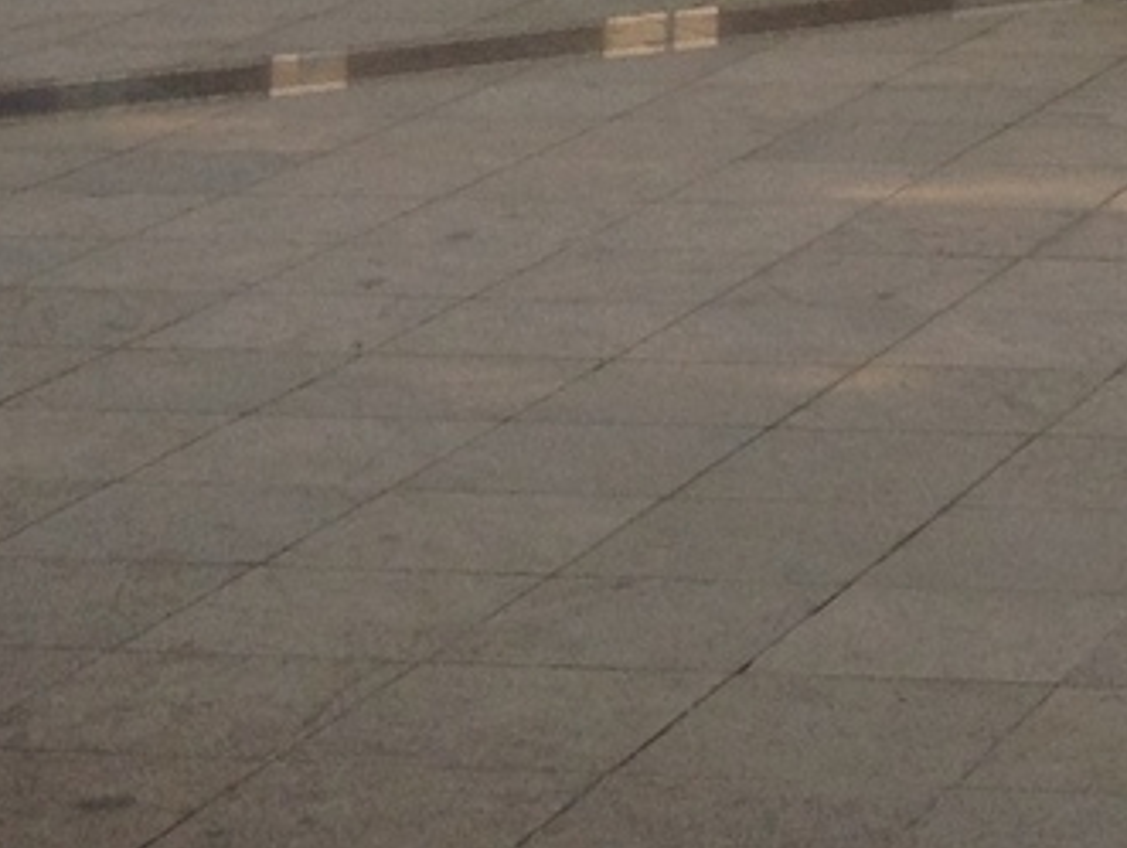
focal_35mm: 169
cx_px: 1781
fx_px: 5508
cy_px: -1182
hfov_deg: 11.1
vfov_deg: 8.1
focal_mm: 4.28
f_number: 2.4
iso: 64
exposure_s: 1/1104
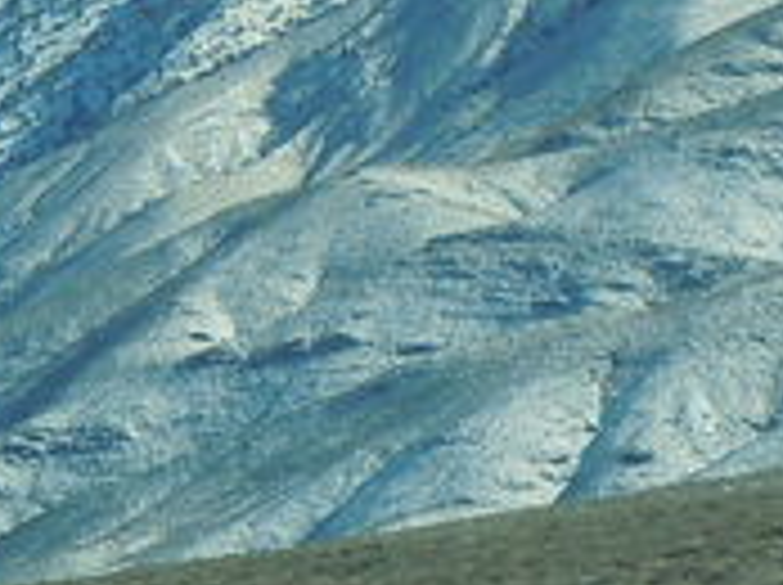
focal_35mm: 612
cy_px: -180
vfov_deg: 2.4
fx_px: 13824
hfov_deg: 3.2
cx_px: 220
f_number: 4.6
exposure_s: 1/800
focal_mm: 24
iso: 100
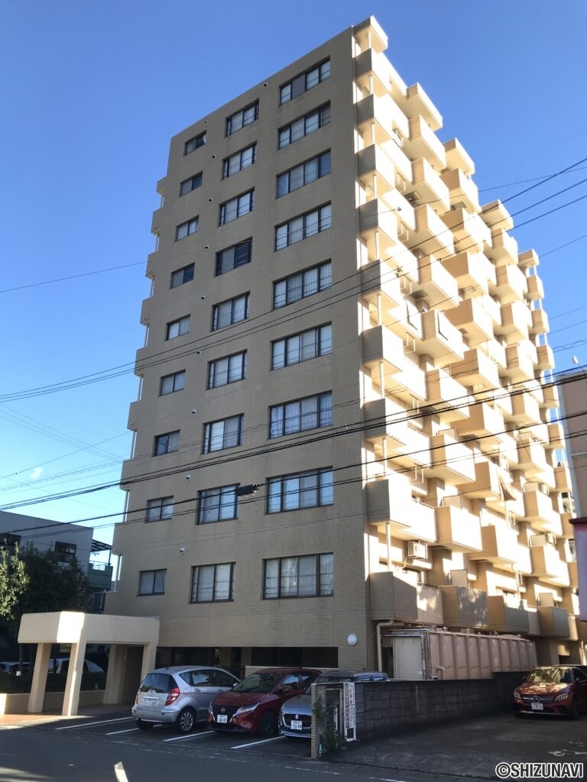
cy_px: 391
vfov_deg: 63.4
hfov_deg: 49.7
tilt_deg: +23.8
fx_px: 633
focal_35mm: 28
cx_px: 294
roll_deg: -2.5
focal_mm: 3.99
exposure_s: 1/725
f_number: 1.8
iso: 20
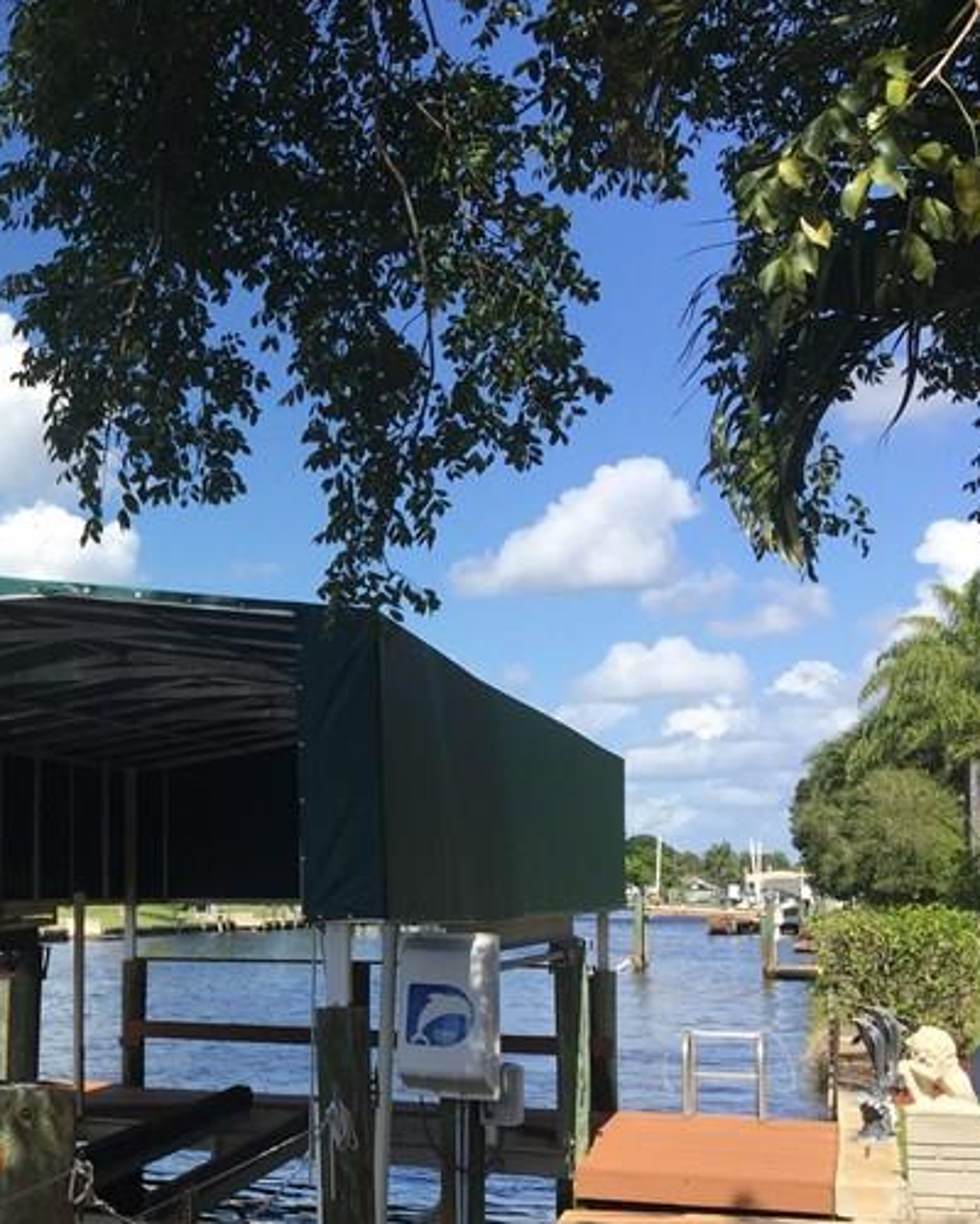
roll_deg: -2.2
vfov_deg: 32.3
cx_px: -122
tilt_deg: +1.3
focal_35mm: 58
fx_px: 2103
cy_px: 798
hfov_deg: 24.3
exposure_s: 1/1721
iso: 32
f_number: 2.2
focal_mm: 4.15
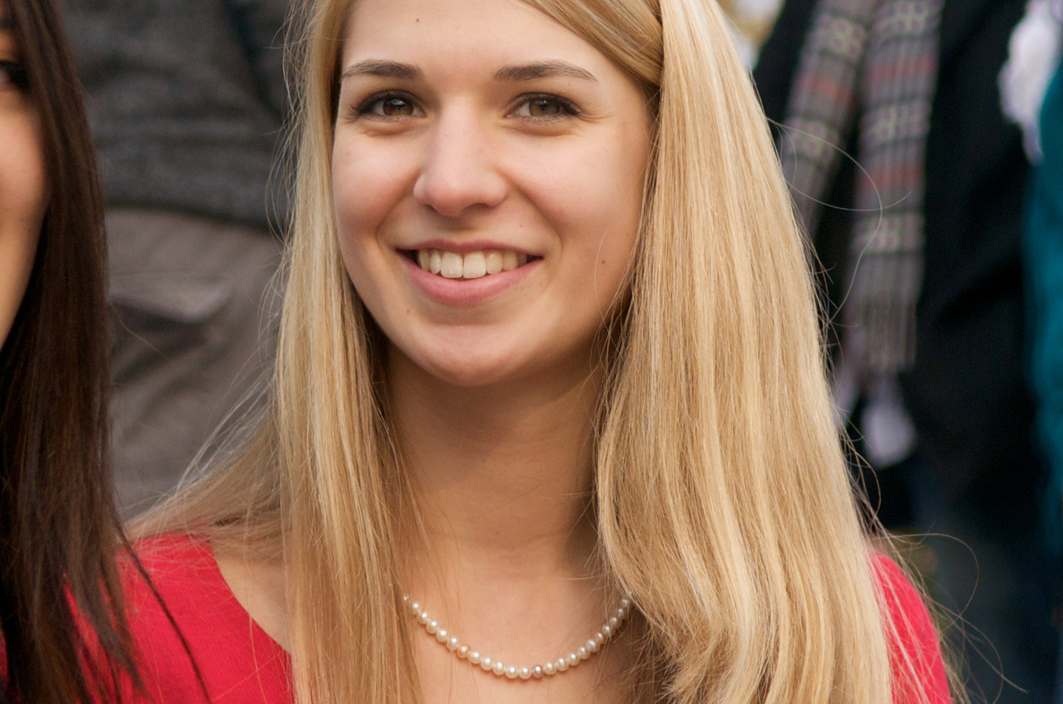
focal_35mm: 212
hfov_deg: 9.7
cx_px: 421
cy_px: 186
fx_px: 6255
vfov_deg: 6.4
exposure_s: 1/1000
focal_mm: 55
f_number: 4
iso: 200
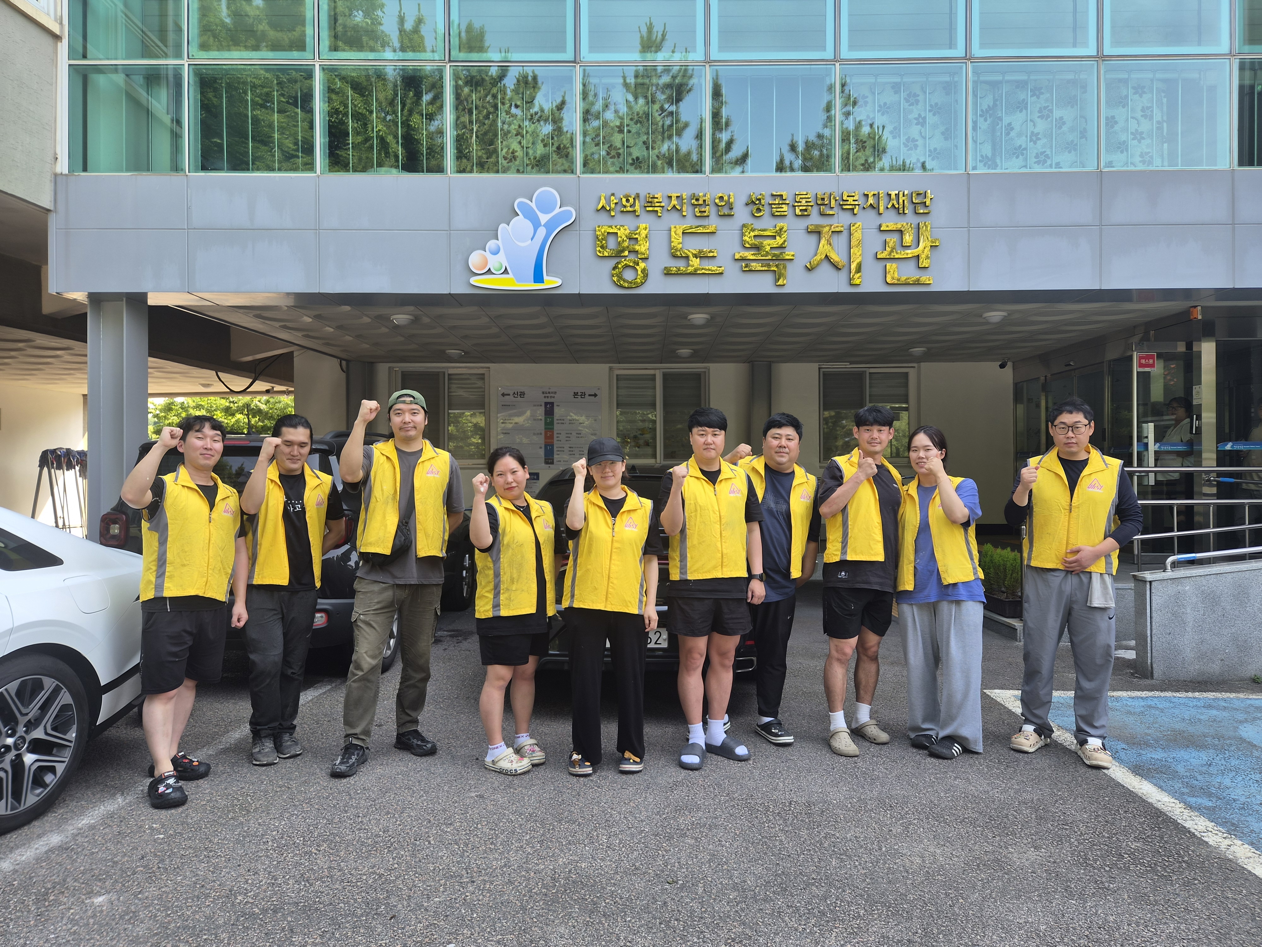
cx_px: 631
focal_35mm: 23
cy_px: 474
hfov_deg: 73.9
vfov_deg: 58.9
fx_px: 839
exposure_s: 1/180
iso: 32
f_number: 1.8
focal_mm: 5.4
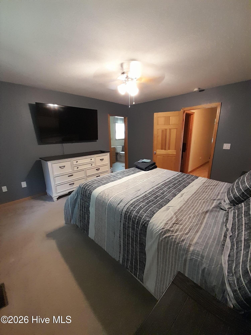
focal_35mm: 13
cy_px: 168
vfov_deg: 106.2
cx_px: 126
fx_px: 126
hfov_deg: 89.9
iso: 250
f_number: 2.2
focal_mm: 1.13
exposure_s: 1/24
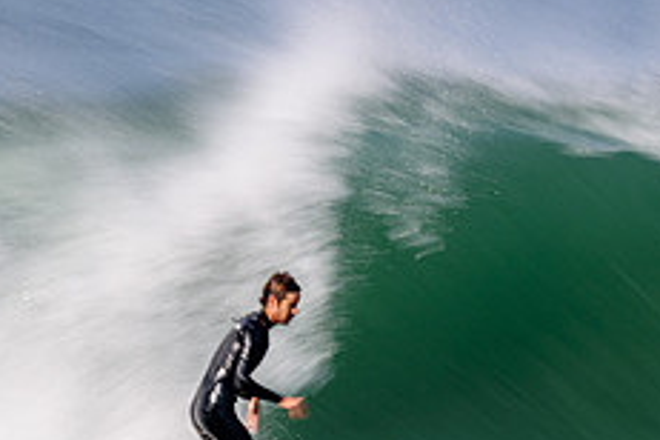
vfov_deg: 0.8
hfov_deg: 1.2
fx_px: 30431
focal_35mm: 1660
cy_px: 484
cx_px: 340
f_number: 18
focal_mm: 440
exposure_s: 1/20
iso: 100
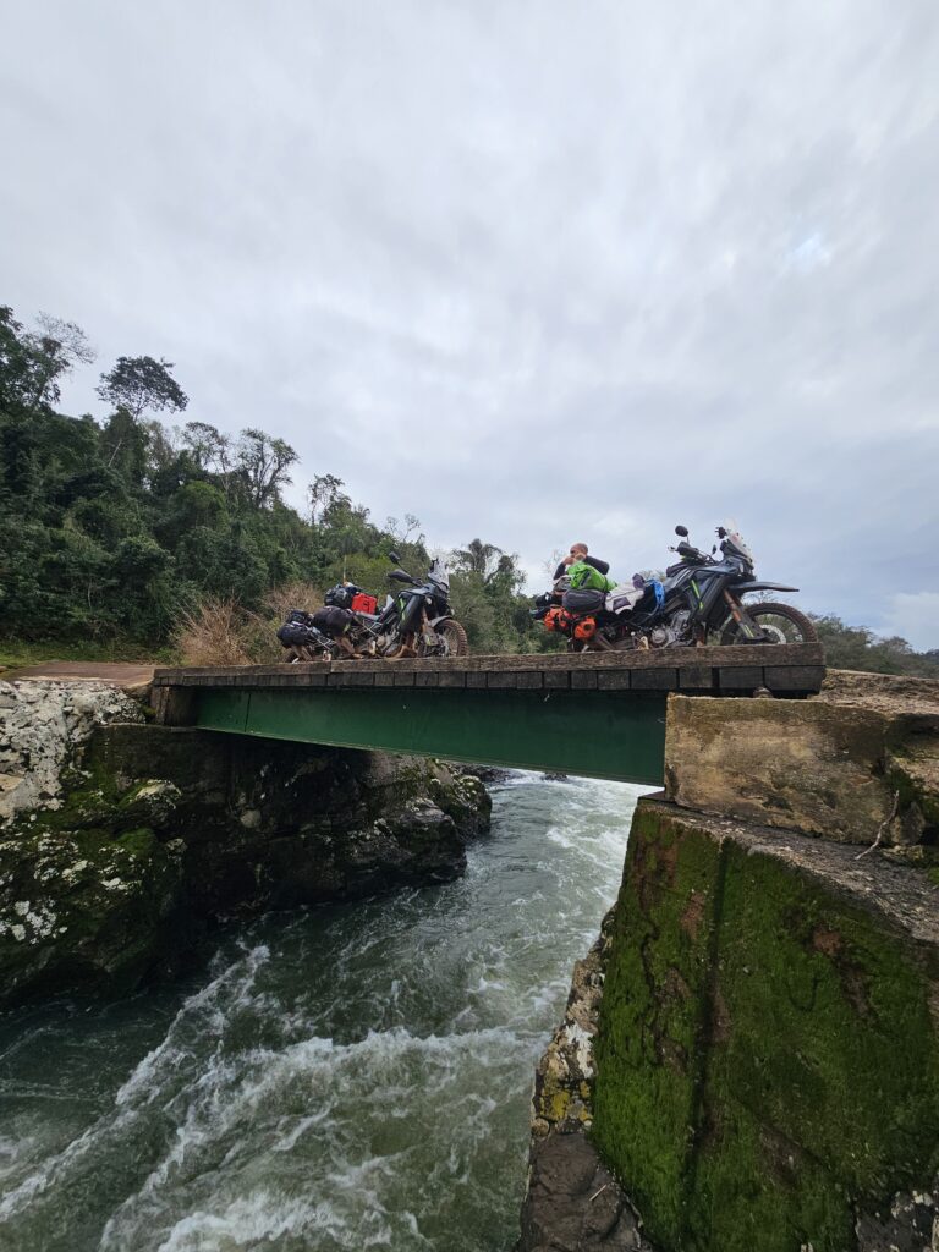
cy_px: 626
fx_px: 470
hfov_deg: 89.9
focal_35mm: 13
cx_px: 470
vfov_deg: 106.2
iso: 50
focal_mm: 2.2
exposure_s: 1/2169
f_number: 2.2
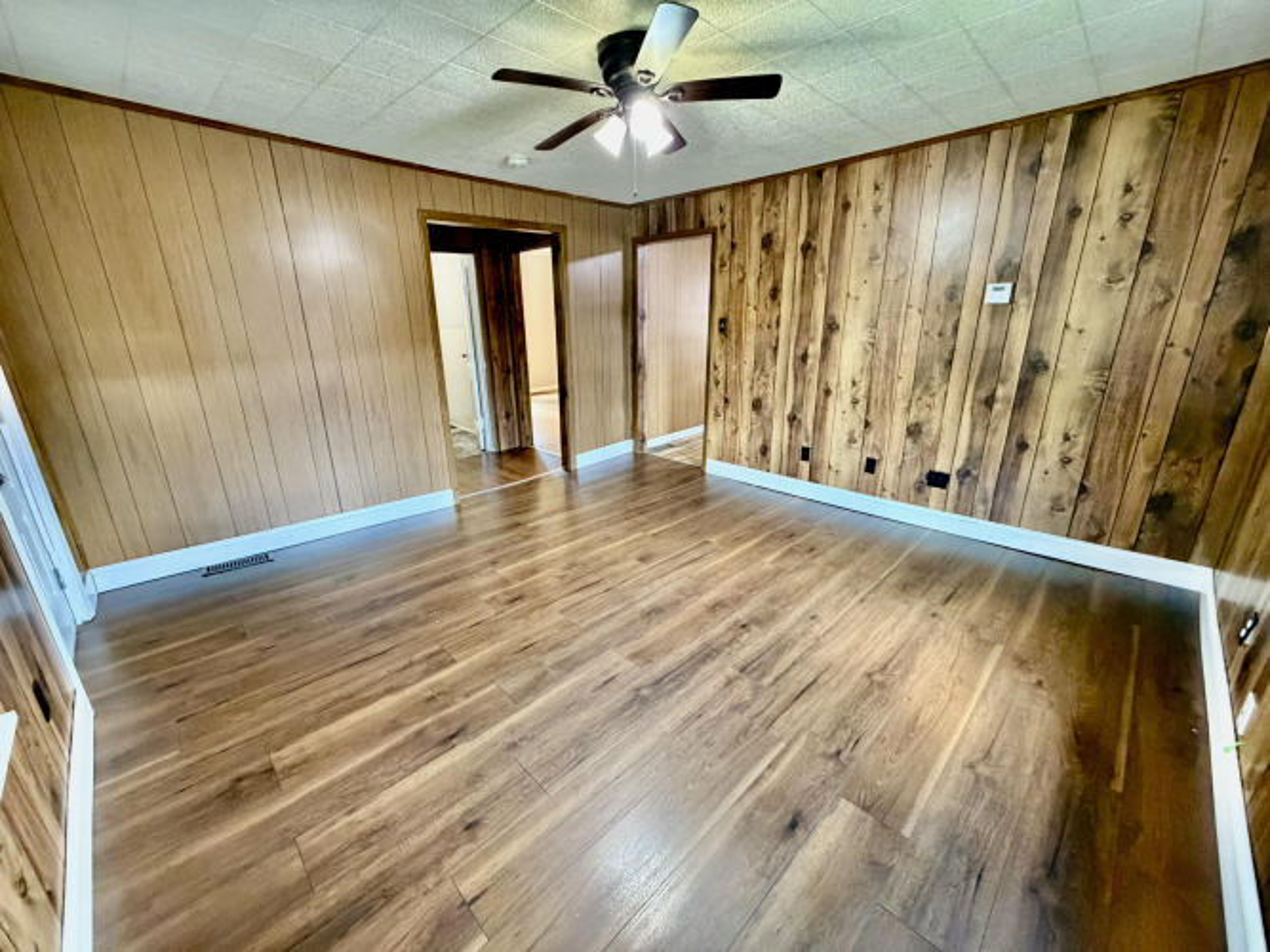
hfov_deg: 102.1
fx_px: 514
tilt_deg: -18.1
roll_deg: -0.2
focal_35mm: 14
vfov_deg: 85.7
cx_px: 635
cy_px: 476
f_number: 2.2
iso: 640
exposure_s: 1/60
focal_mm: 2.22
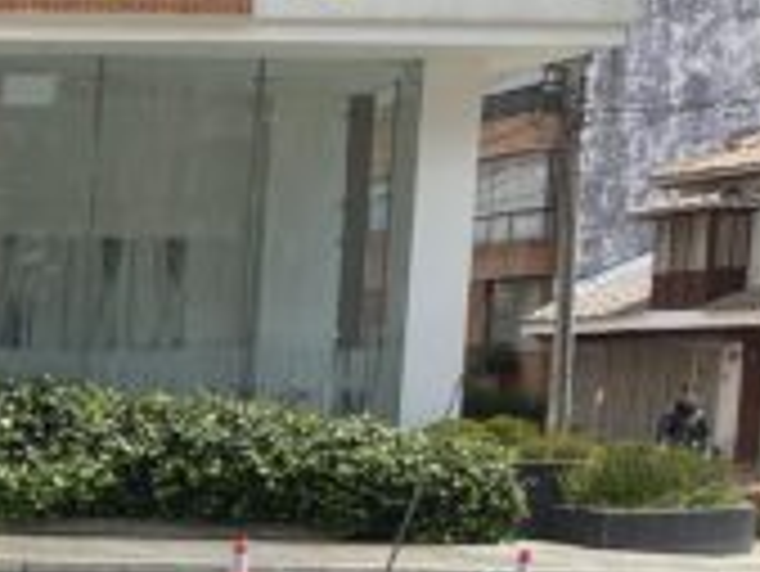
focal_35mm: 118
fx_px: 2593
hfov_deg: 14.6
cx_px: -616
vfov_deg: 12.1
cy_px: 806
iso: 32
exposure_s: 1/1898
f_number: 1.8
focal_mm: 4.25
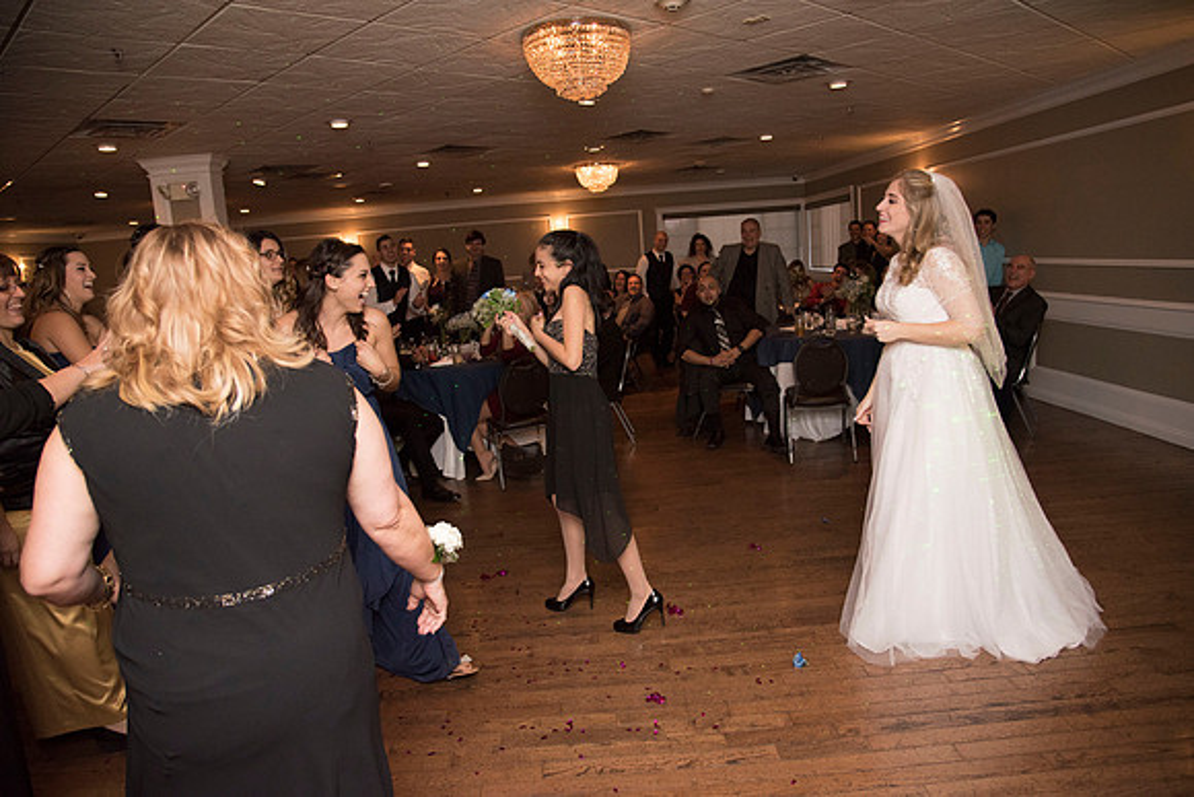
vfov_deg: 53.2
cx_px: 597
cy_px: 398
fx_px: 796
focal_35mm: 24
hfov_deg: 73.7
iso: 2000
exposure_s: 1/200
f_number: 4
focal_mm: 24
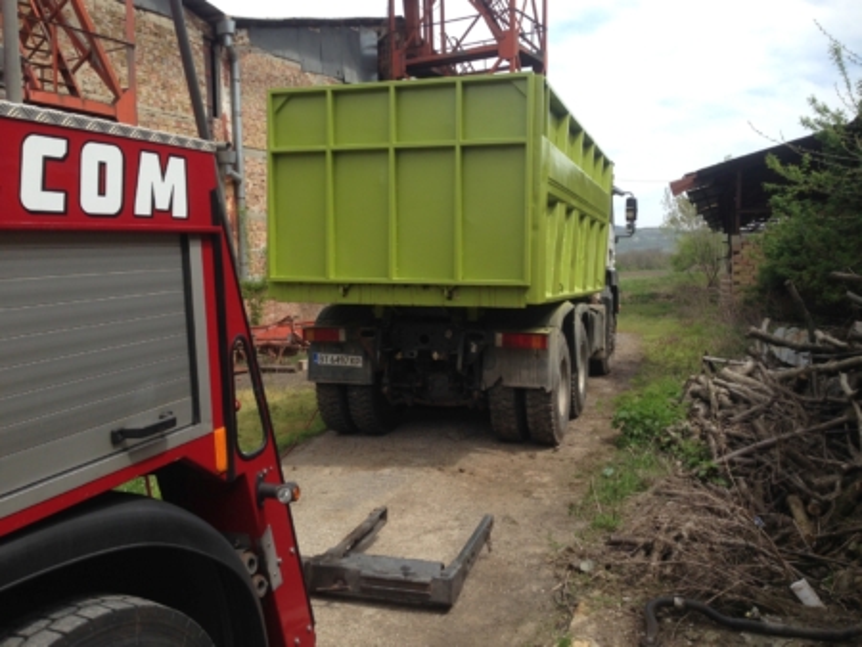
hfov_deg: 55.3
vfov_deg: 43.0
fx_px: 822
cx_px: 431
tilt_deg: -5.1
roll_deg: +0.6
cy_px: 324
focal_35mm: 33
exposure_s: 1/903
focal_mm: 4.12
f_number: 2.4
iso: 50
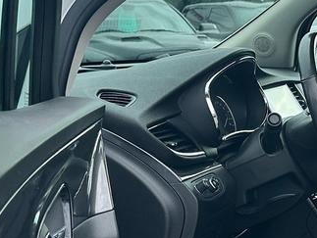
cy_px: 149
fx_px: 871
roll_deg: +2.4
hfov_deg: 19.8
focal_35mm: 95
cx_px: 338
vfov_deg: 15.6
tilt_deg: -6.7
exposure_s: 1/1198
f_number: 1.78
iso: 80
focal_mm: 6.86
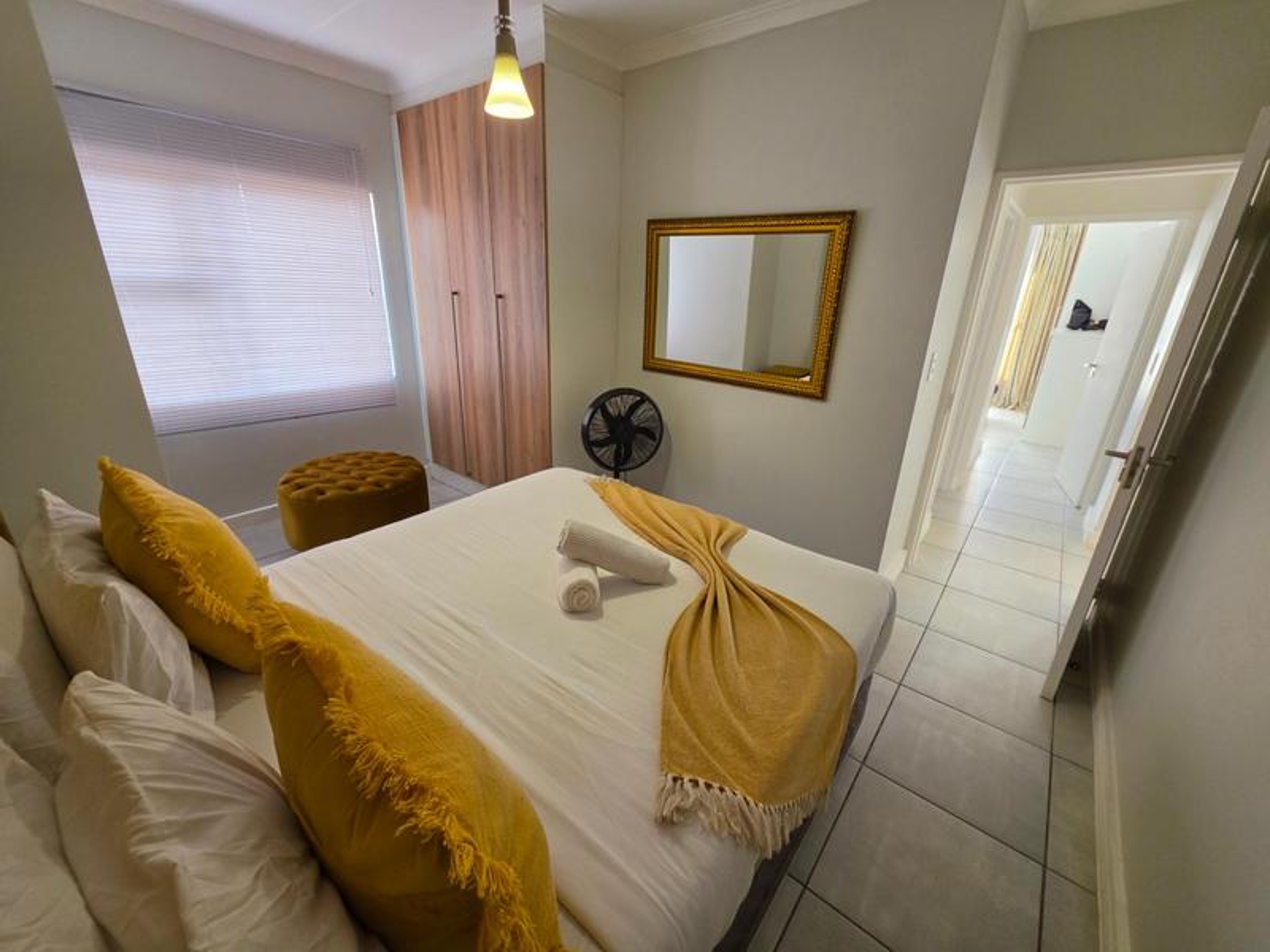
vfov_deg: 89.9
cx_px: 635
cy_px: 476
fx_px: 477
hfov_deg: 106.2
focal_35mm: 13
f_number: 1.9
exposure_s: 1/100
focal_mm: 2.2
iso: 80
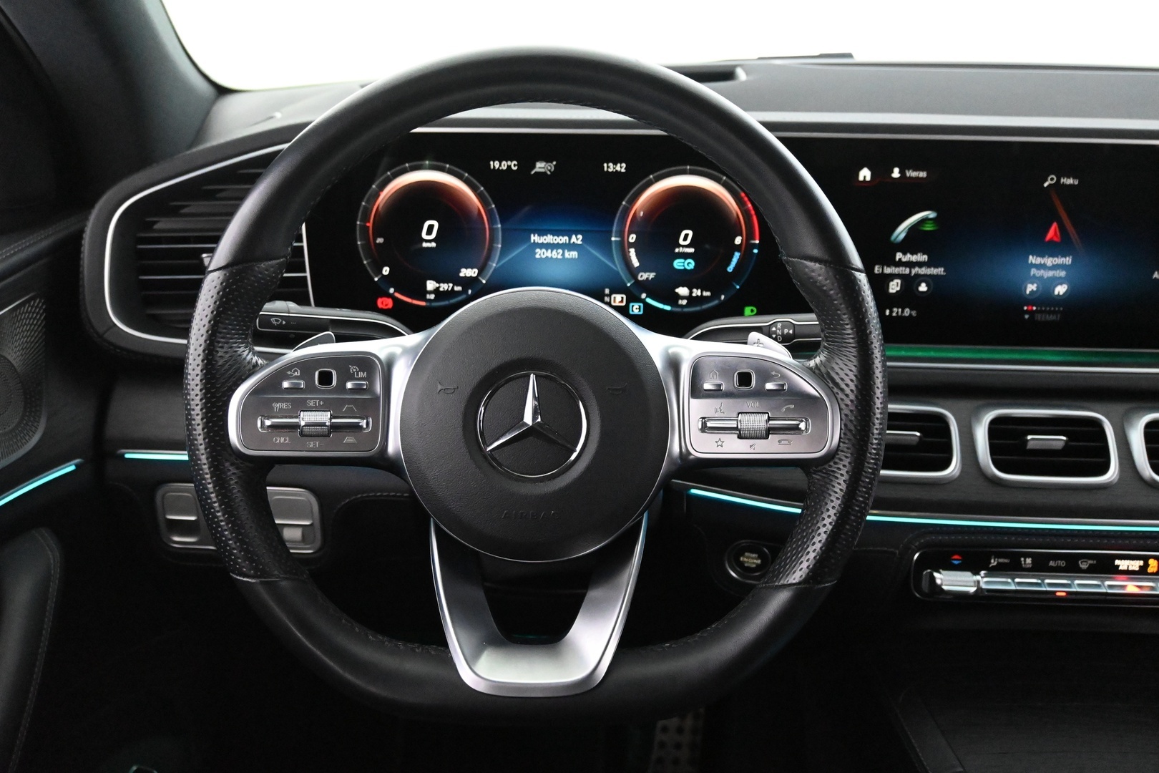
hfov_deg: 57.2
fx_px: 1062
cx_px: 580
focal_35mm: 33
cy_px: 386
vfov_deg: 40.0
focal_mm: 22
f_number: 4
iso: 9000
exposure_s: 1/40
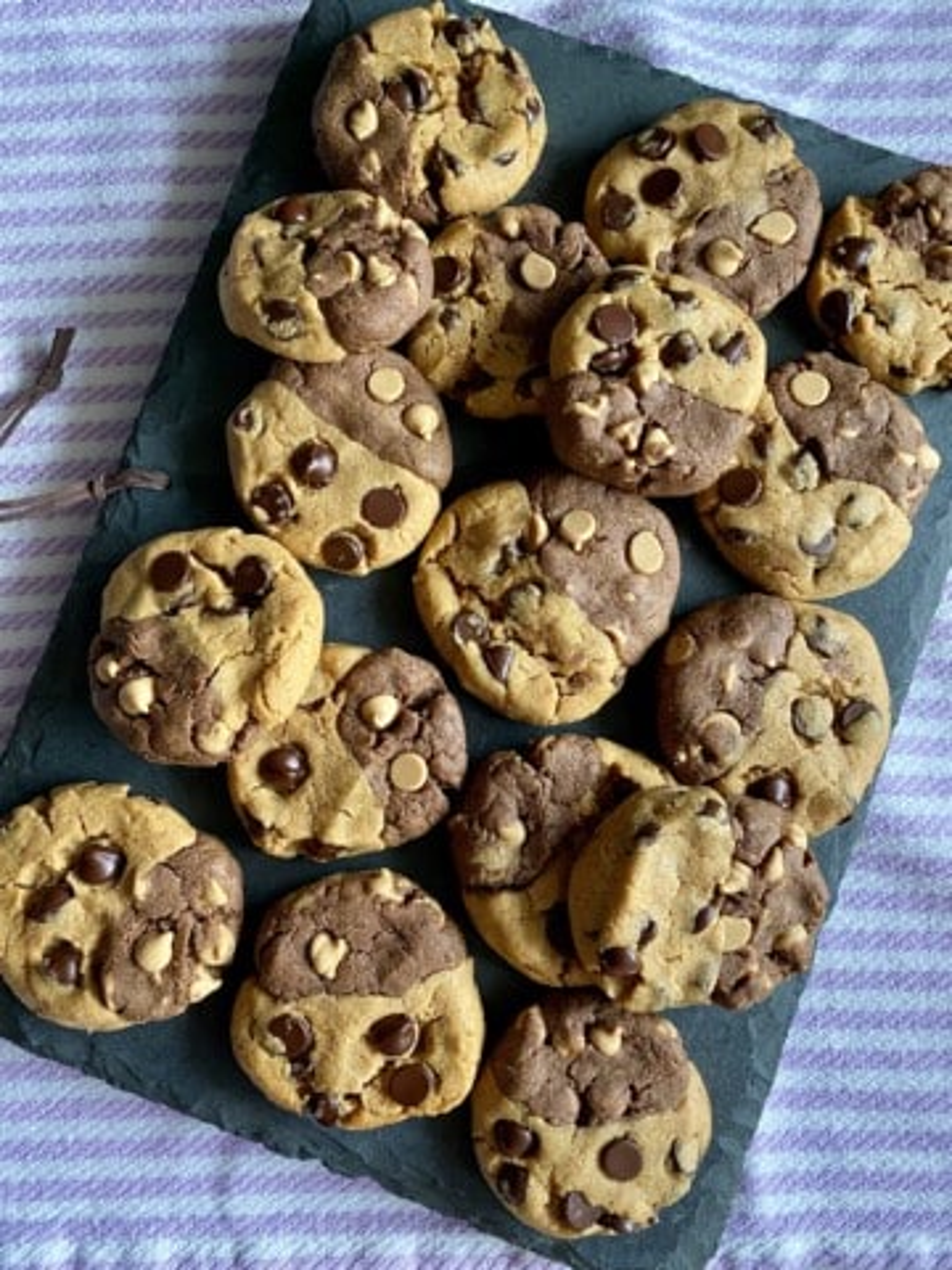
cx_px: 476
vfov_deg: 67.3
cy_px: 635
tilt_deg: -85.9
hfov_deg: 53.1
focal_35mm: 26
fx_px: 953
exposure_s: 1/91
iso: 125
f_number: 1.8
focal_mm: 4.25
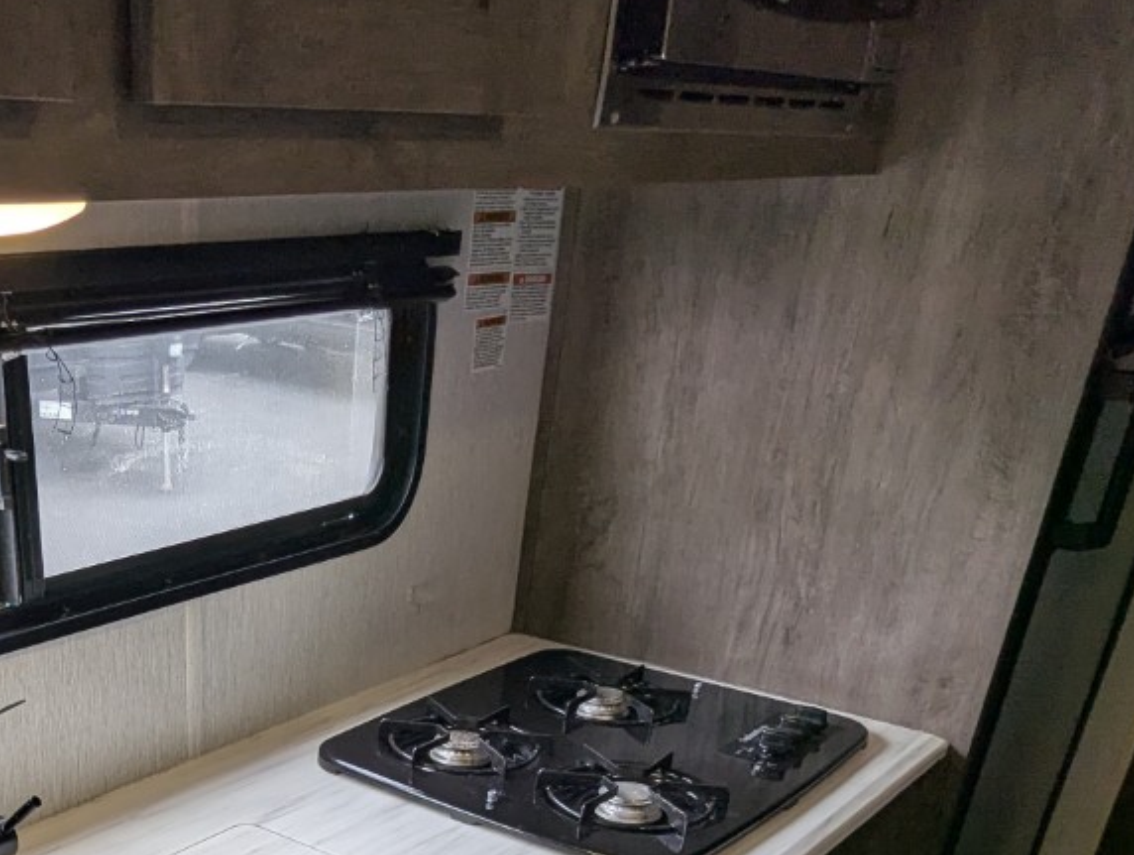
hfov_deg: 45.4
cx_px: 225
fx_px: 1280
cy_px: 960
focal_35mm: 39
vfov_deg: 32.2
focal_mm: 2.35
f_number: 2.2
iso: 61
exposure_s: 1/186
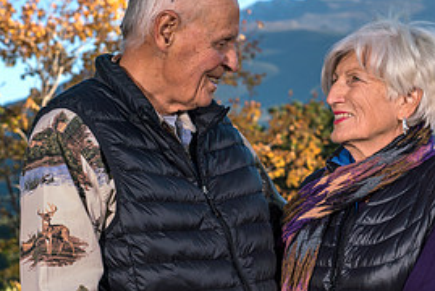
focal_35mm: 97
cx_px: 272
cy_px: 192
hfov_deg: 21.0
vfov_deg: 14.1
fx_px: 1173
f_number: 5
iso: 100
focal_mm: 45
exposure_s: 1/320
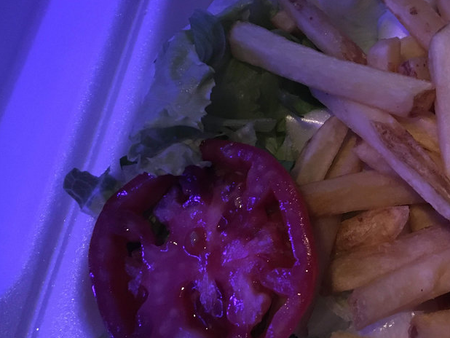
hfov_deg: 37.0
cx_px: 352
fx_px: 650
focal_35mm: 50
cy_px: 106
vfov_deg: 28.9
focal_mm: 4.15
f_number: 2.2
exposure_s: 1/15
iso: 500
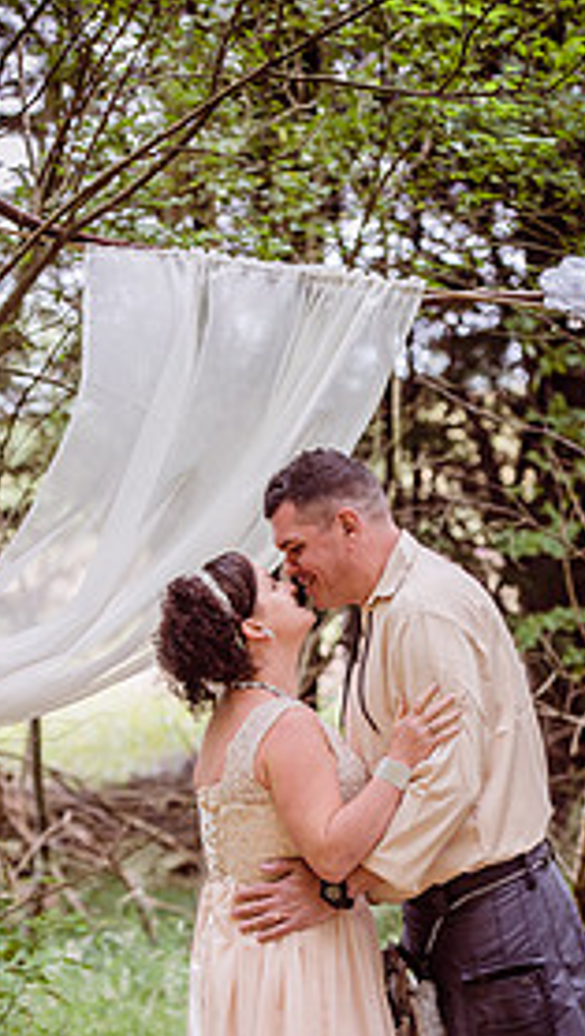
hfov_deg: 7.3
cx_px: 298
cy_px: 775
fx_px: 4564
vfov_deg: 12.9
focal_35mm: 166
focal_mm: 98
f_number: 3.2
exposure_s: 1/200
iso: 500
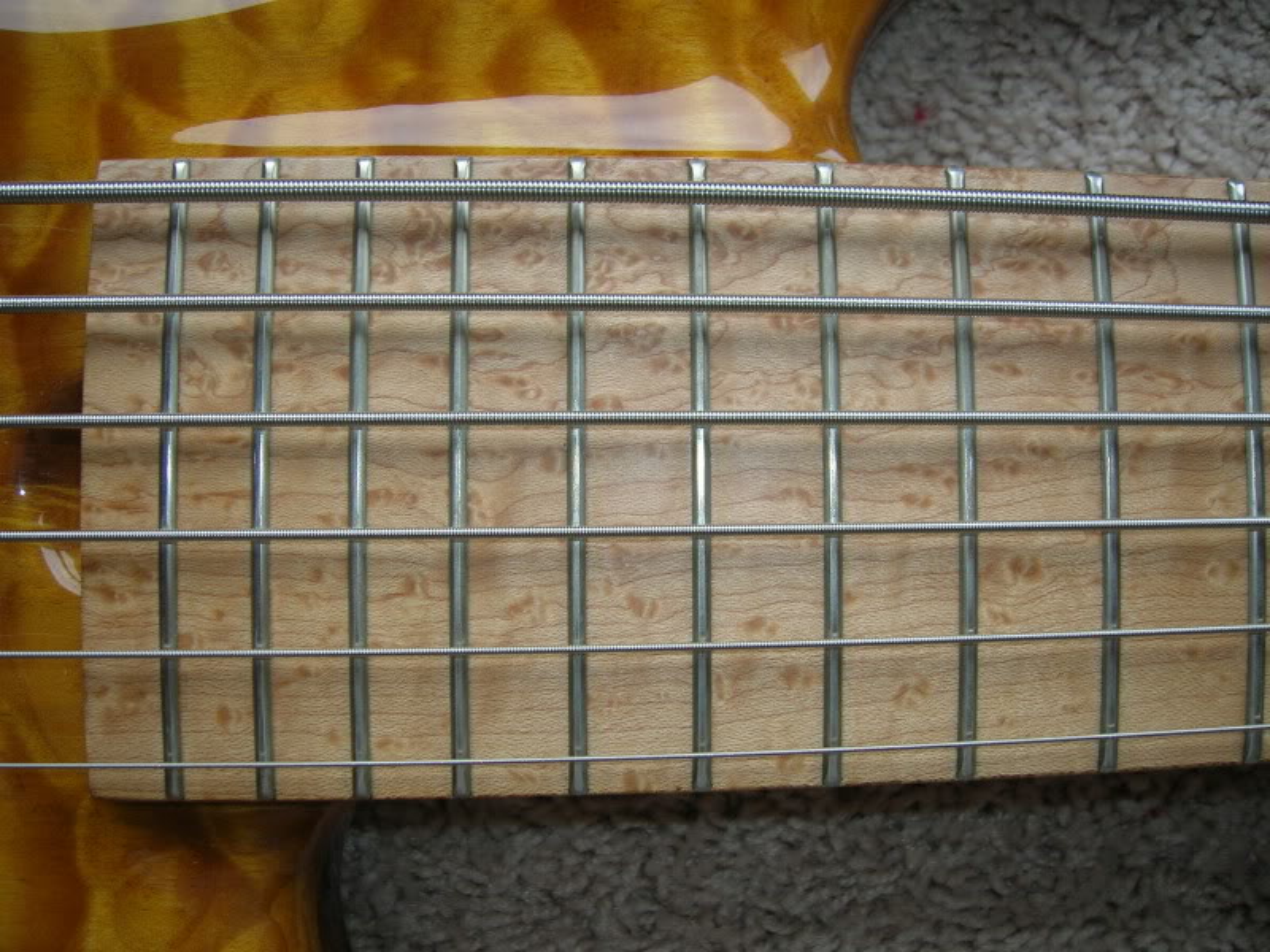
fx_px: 1247
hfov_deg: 54.0
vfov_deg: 41.8
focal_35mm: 34
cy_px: 476
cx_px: 635
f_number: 2.9
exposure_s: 1/30
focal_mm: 5.7
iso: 50
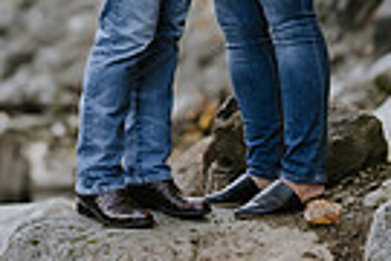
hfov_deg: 5.1
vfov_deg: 3.4
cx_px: 108
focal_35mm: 402
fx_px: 4366
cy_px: -170
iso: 500
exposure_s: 1/1000
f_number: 1.8
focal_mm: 85
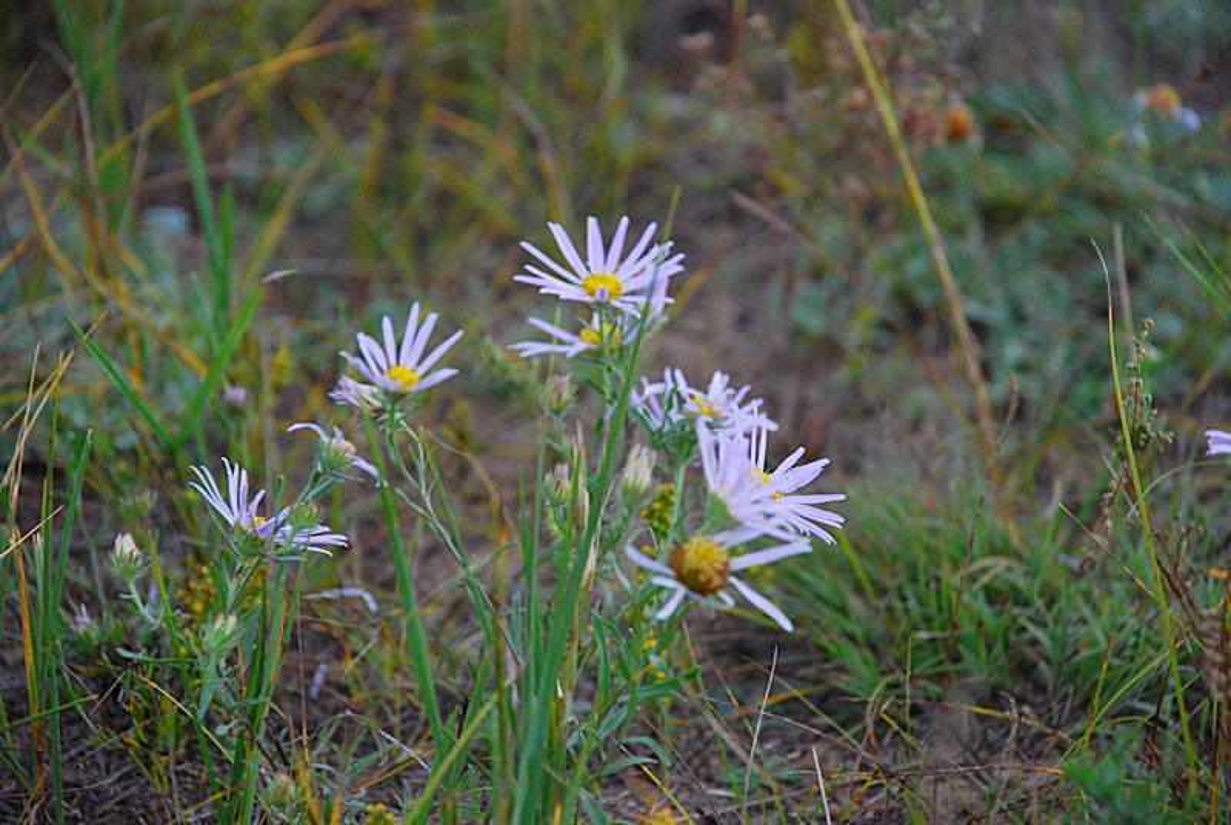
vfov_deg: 7.7
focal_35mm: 180
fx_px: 6164
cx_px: 616
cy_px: 412
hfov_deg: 11.4
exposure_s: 1/320
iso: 450
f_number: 5.6
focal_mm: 120
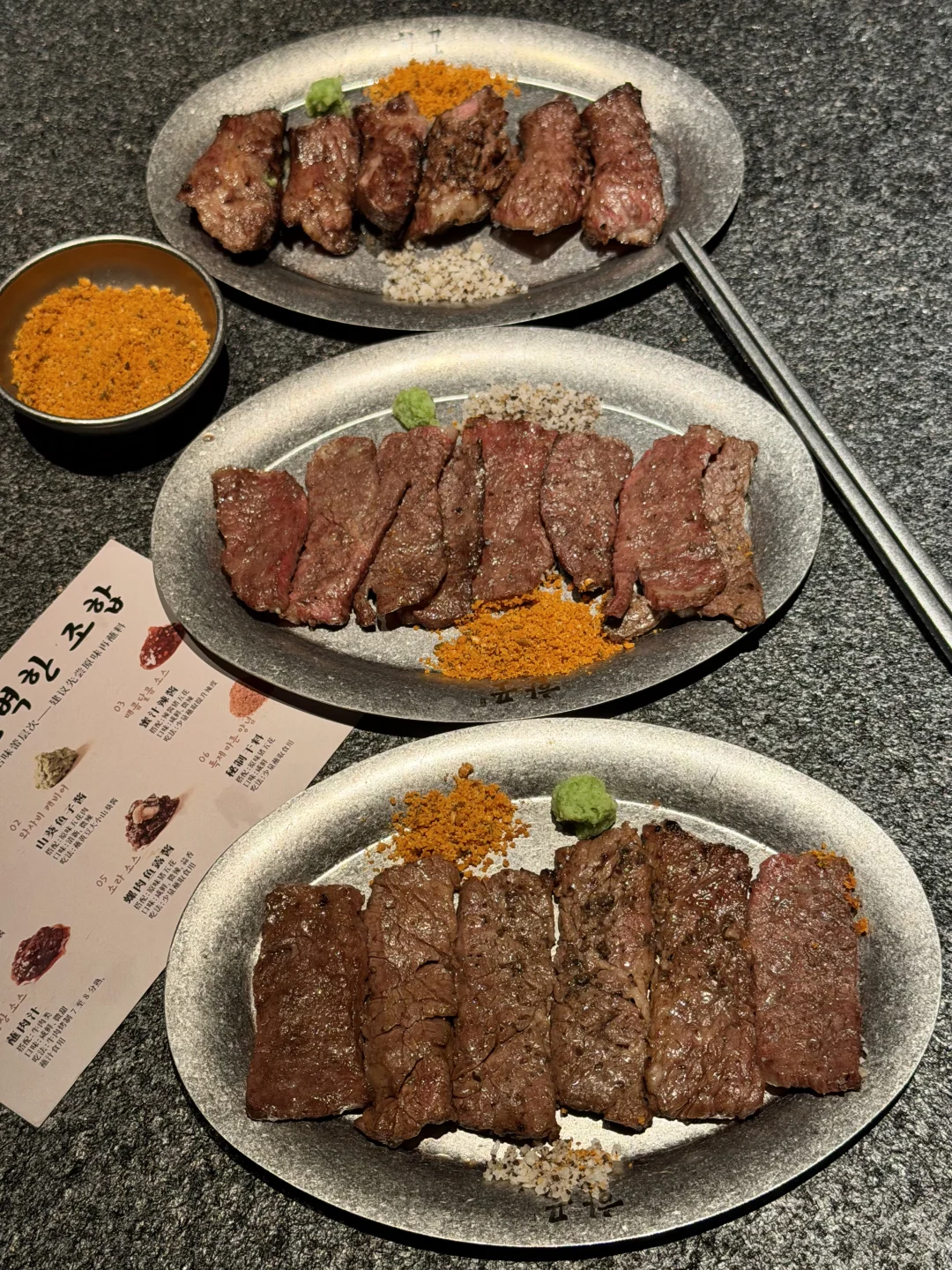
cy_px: 635
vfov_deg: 39.7
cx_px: 476
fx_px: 1760
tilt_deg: -59.8
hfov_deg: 30.3
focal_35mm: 48
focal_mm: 6.76
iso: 100
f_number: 1.78
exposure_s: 1/100
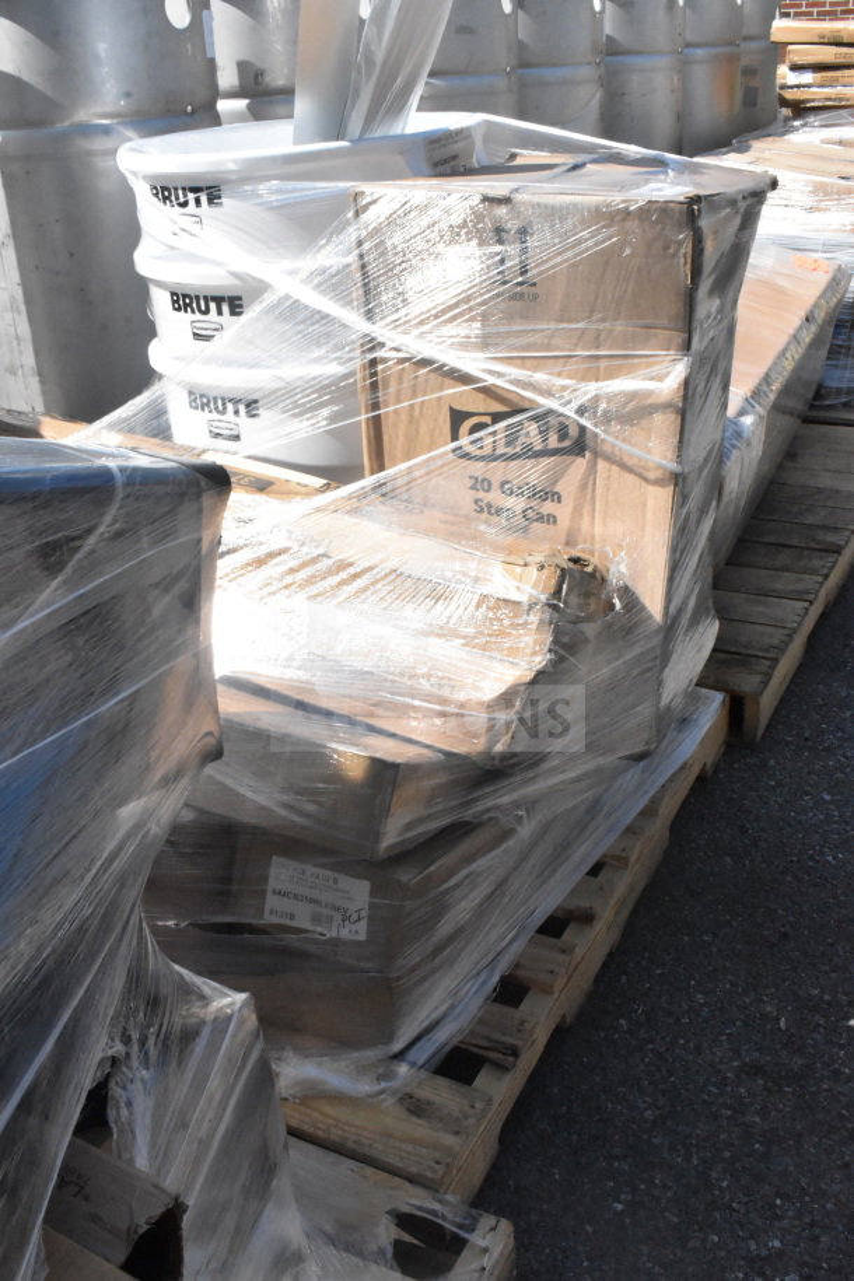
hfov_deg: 36.9
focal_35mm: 36
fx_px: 1281
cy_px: 640
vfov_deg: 53.1
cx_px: 427
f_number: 25
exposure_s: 1/1600
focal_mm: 24
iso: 6400
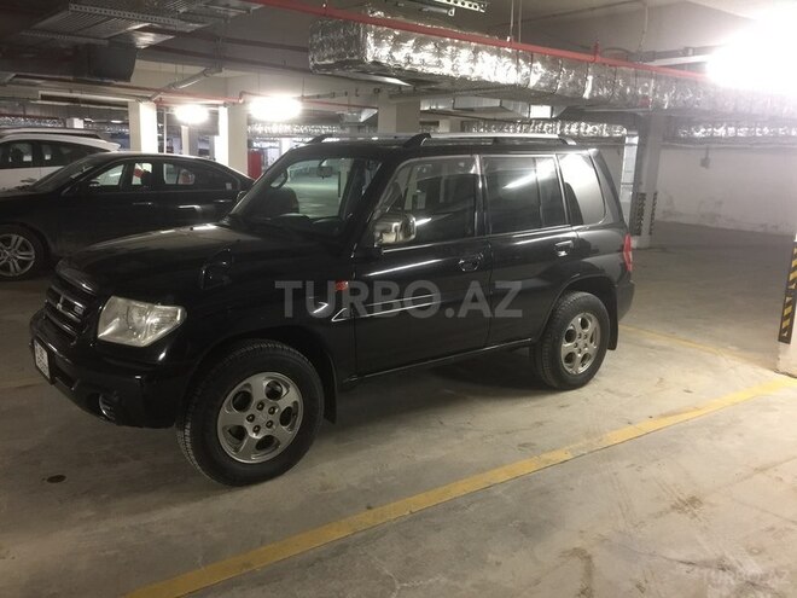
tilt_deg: -9.8
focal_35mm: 29
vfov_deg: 48.2
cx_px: 398
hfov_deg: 61.7
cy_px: 299
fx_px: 668
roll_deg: -1.8
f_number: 2.2
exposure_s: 1/8
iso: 125
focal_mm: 4.15
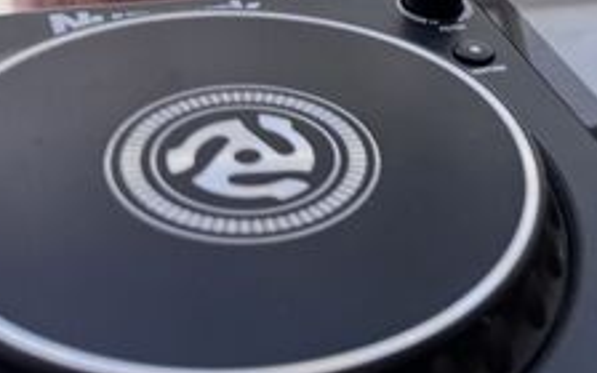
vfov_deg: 17.6
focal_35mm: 68
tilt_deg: -4.5
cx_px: 672
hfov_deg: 27.4
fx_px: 1106
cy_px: -147
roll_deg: -1.5
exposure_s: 1/412
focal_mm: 6.76
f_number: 1.78
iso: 80
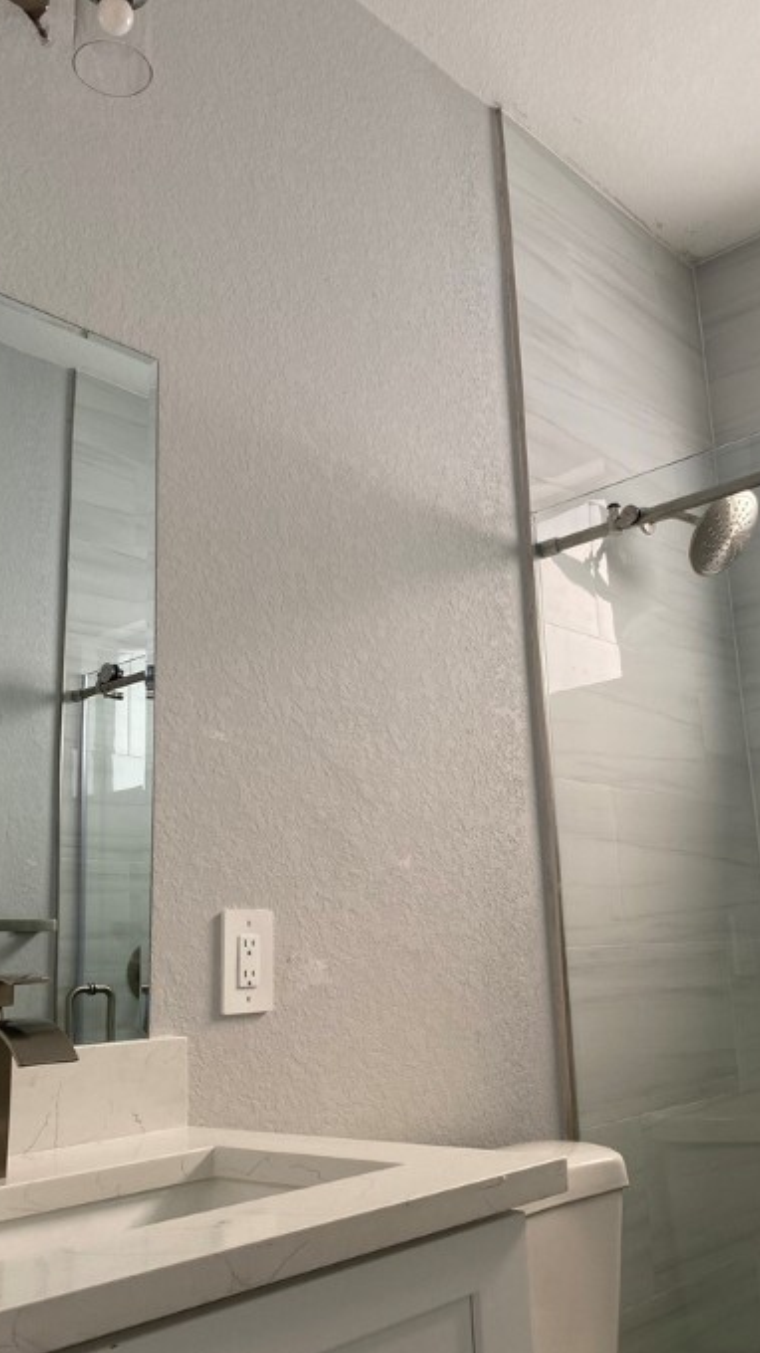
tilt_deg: +14.3
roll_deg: +1.5
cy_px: 667
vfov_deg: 61.0
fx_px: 1148
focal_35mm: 32
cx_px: 432
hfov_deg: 36.6
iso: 40
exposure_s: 1/122
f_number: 1.8
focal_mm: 4.25
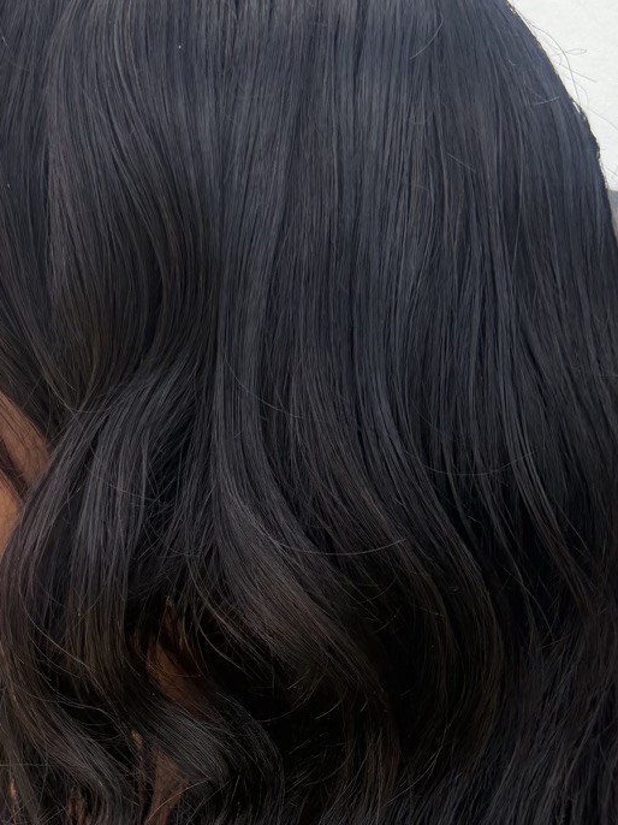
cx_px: 301
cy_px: 768
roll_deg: -6.2
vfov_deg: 32.4
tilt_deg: -24.6
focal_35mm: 56
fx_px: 1334
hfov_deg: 26.1
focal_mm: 6.76
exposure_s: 1/589
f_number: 1.78
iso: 100
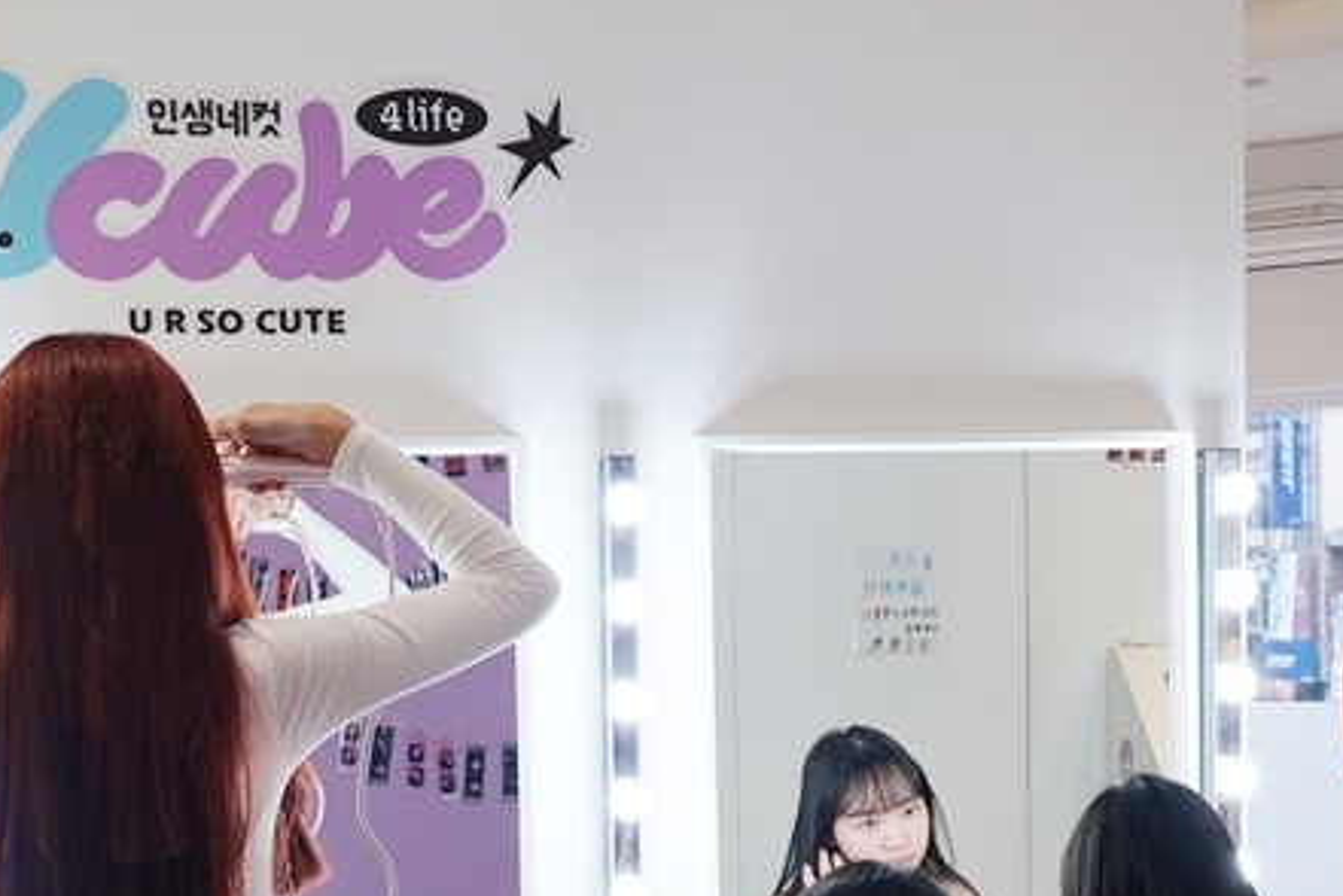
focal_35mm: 68
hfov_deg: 29.7
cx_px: 655
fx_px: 2537
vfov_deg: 19.7
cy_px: 757
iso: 160
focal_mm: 30
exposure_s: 1/30
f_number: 5.6
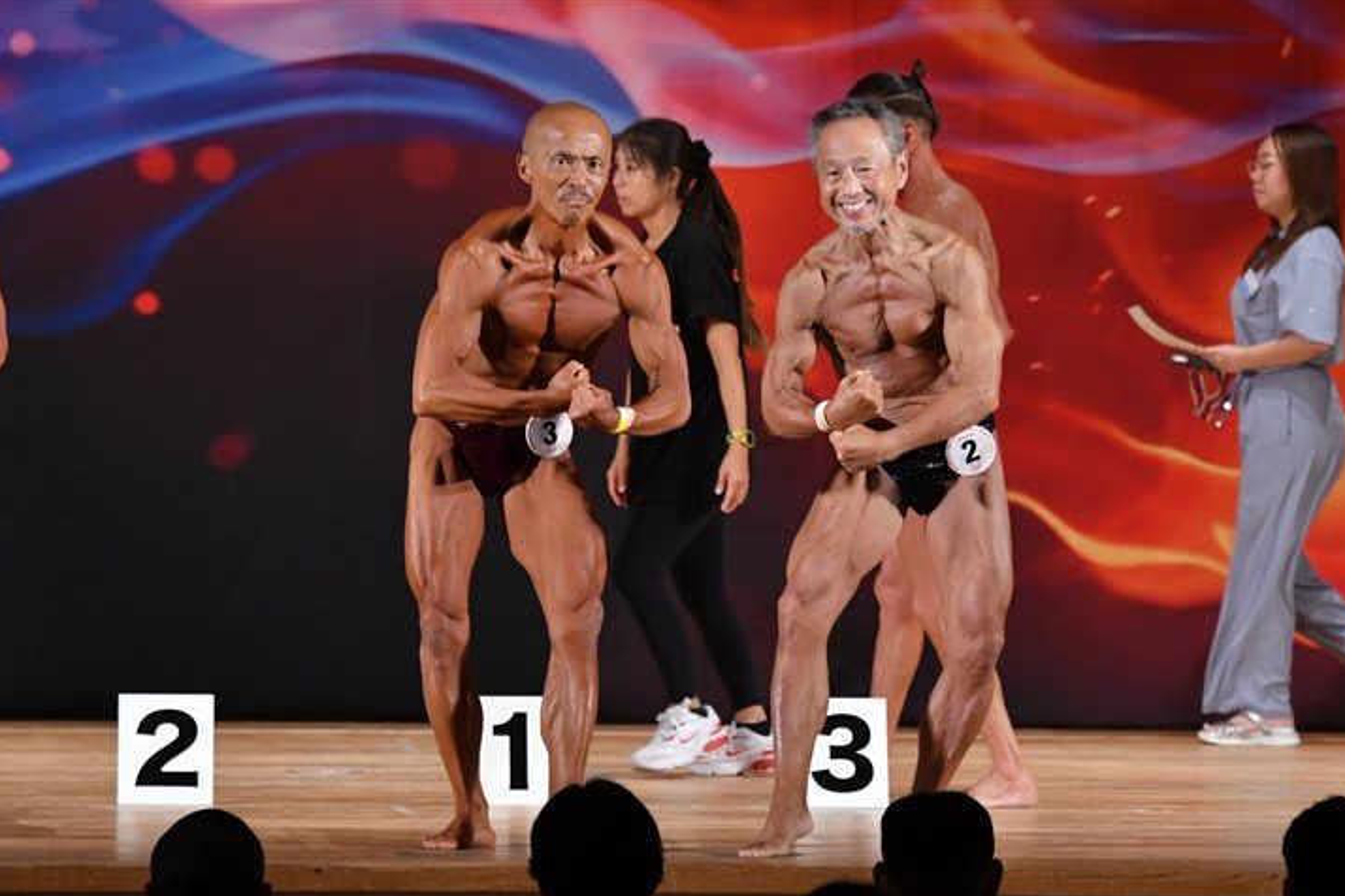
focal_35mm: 244
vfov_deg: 5.6
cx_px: 683
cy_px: 484
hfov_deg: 8.4
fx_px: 9115
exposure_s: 1/400
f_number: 5.6
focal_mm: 150
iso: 3200
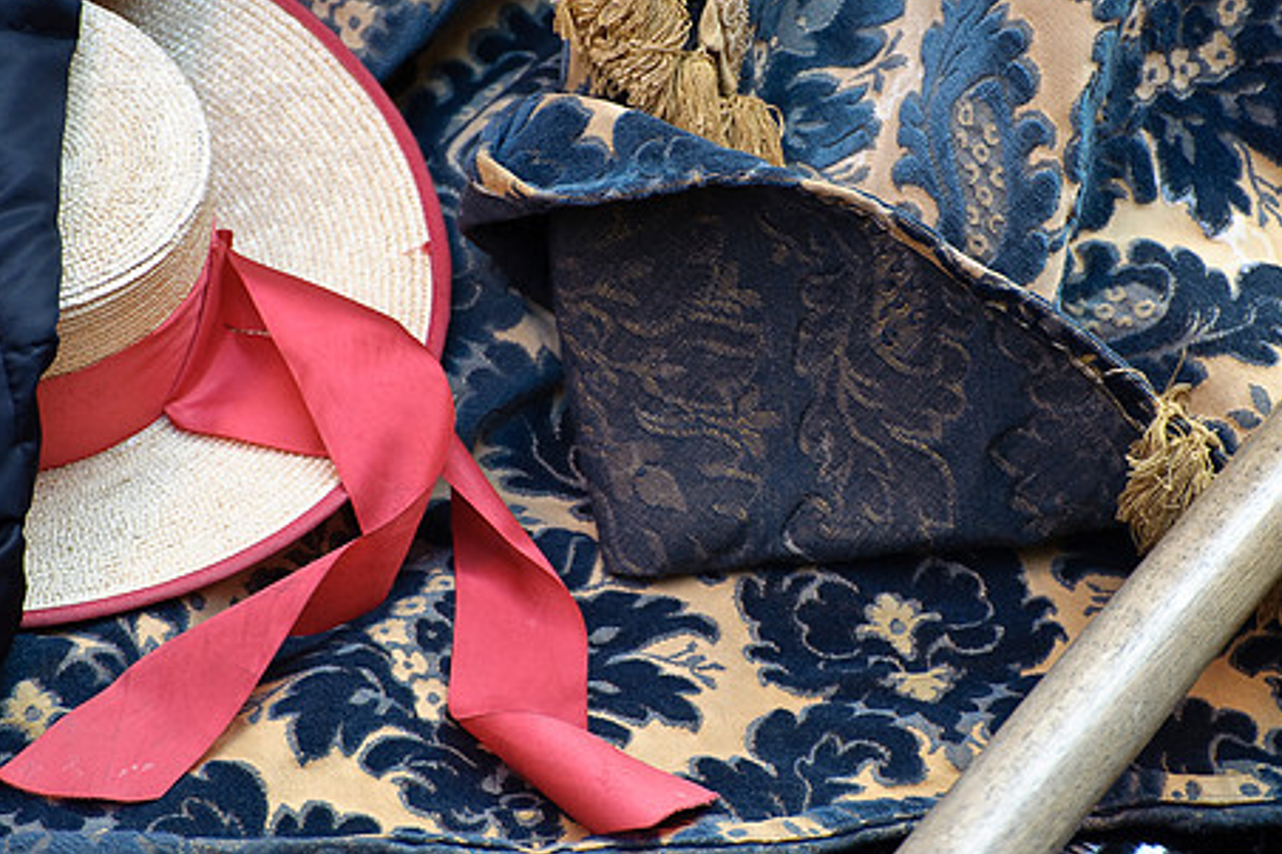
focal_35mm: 385
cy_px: 326
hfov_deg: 5.4
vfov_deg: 3.6
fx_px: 13705
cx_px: 672
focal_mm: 300
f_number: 6.3
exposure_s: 1/80
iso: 1250
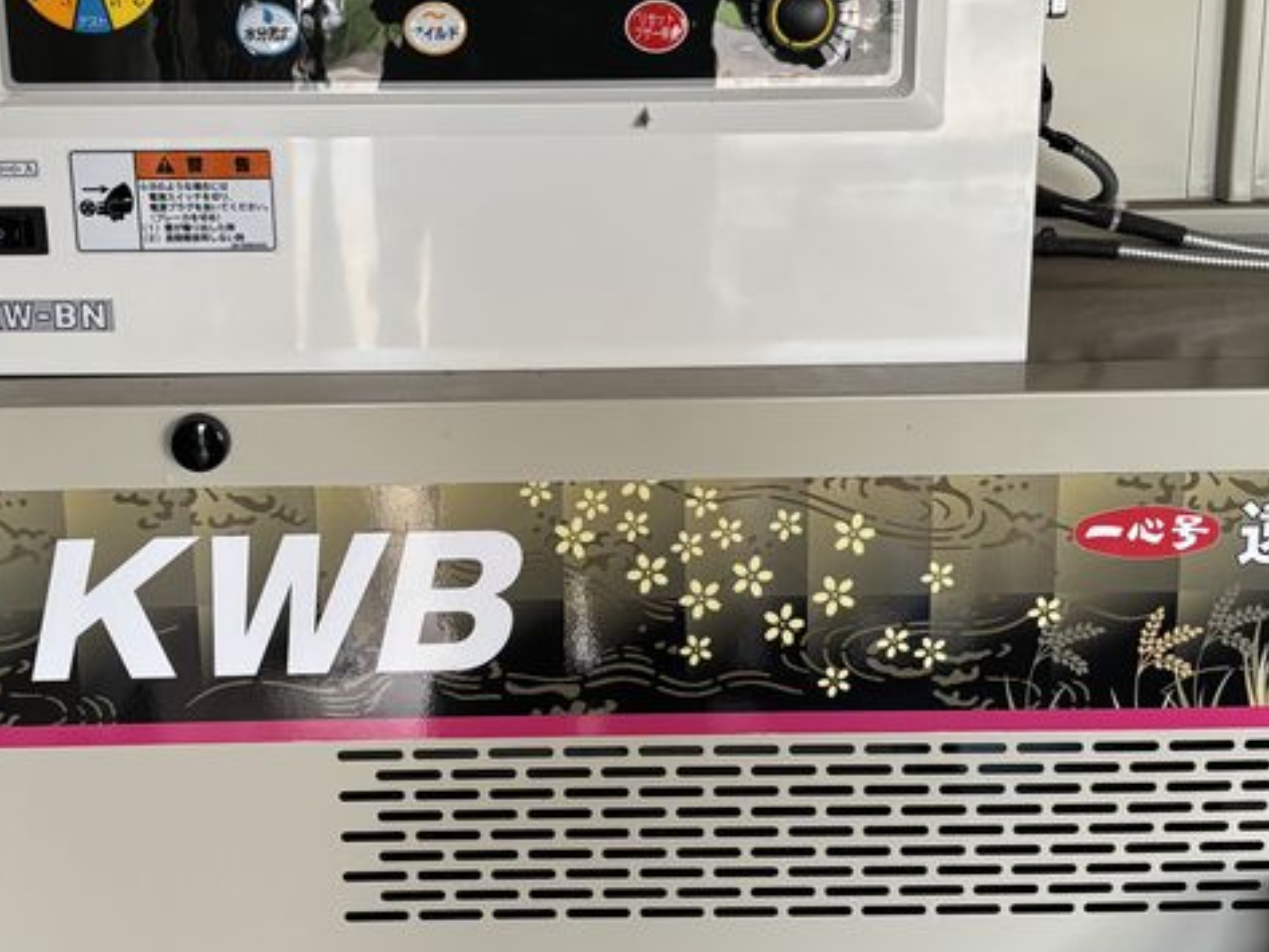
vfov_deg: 26.6
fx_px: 2017
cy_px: 440
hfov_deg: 34.9
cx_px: 574
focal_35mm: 55
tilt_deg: -15.0
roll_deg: +0.7
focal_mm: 5.96
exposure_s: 1/60
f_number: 1.6
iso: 160
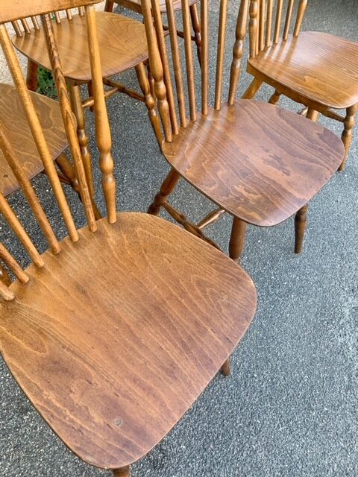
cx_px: 179
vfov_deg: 67.3
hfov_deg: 53.1
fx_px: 359
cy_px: 238
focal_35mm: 26
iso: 50
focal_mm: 4.25
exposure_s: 1/122
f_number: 1.8
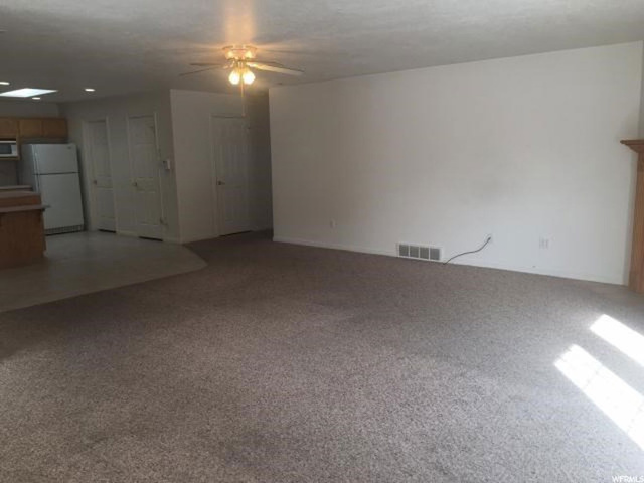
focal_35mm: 29
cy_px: 242
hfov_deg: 61.7
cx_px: 322
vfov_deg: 48.2
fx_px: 540
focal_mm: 4.15
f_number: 2.2
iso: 25
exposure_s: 1/60
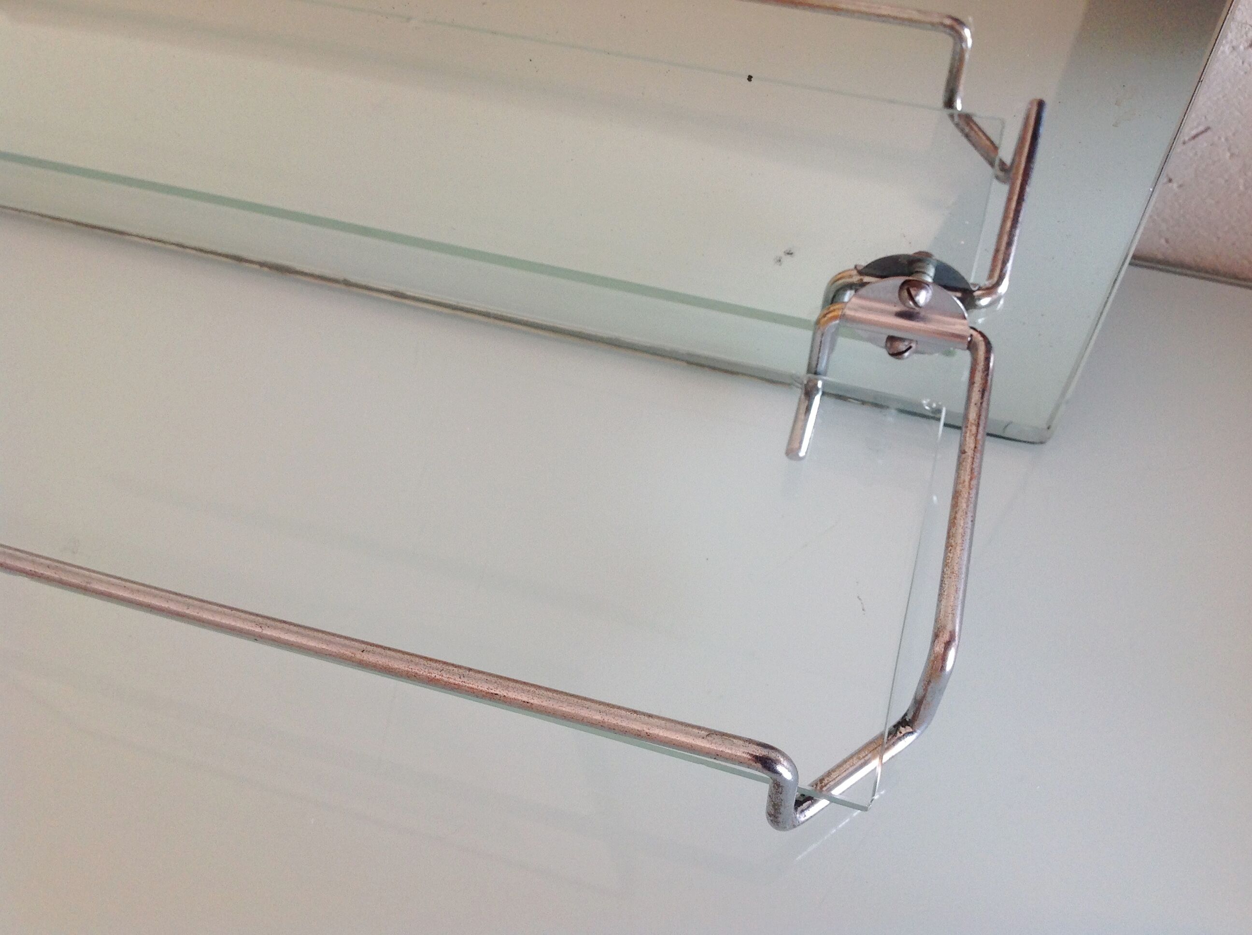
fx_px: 1264
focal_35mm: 35
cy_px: 468
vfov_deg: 40.6
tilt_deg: -62.3
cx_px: 626
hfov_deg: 52.7
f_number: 2.4
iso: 80
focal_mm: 4.28
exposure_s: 1/120
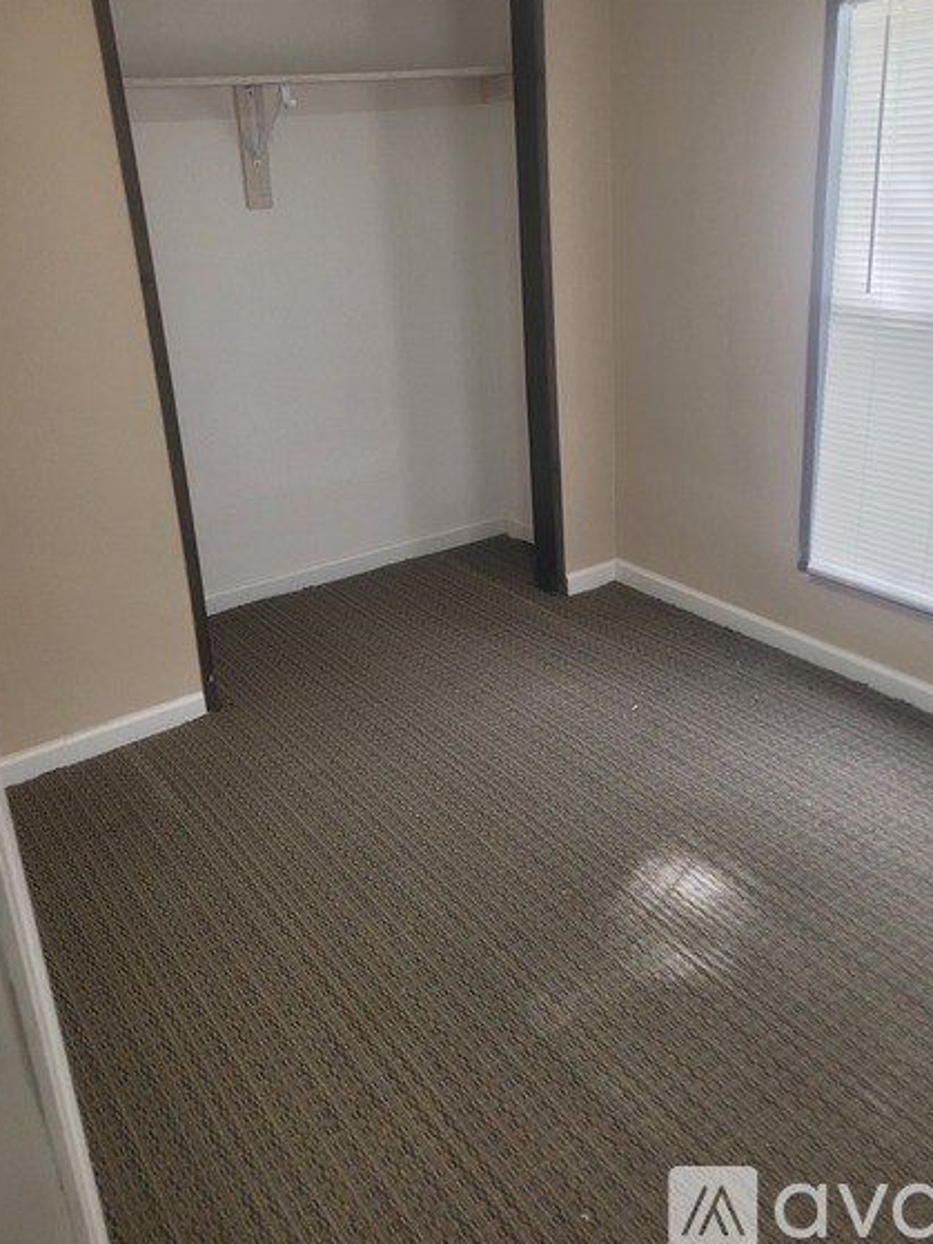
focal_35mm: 31
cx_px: 472
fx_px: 1114
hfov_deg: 45.4
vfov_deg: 58.0
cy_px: 513
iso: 160
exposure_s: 1/120
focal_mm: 5.4
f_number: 1.8
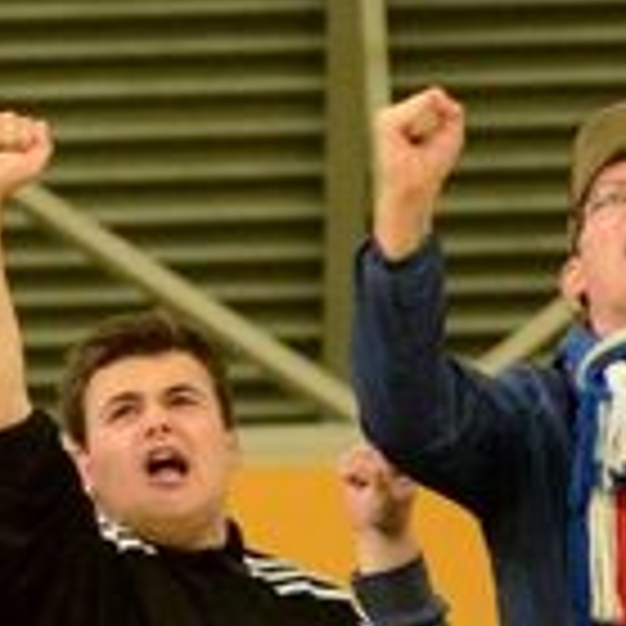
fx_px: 7468
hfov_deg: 4.7
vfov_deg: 4.8
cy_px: 477
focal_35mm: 365
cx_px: -455
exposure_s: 1/320
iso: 5000
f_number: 2.8
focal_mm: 70
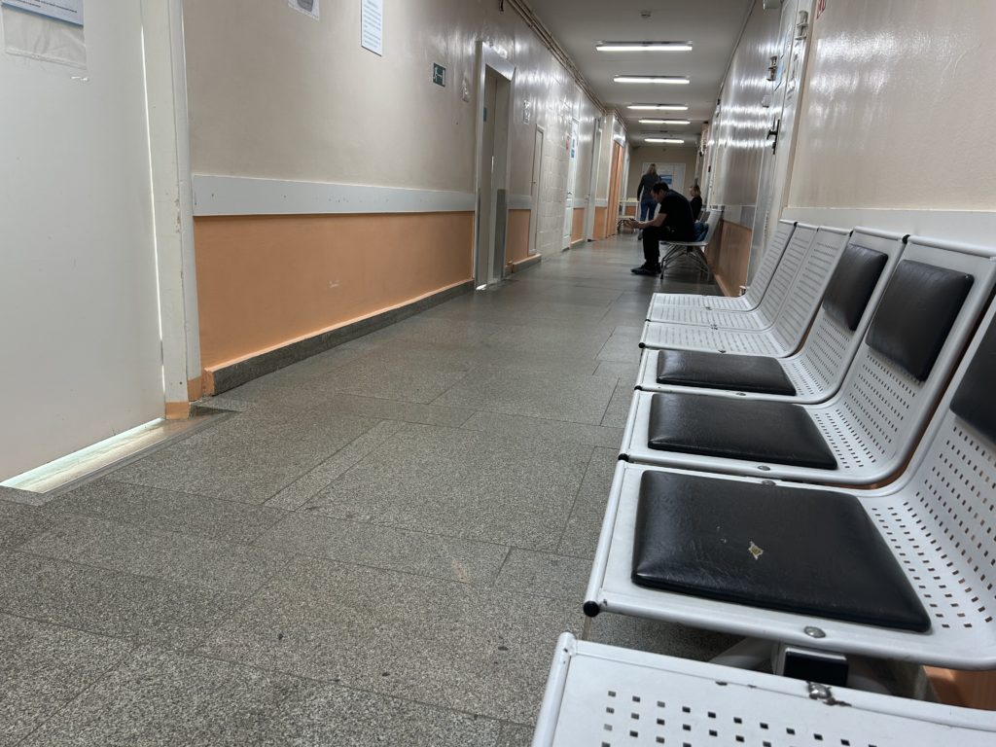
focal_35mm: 26
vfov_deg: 53.1
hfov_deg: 67.3
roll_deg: -3.5
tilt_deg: -12.6
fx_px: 748
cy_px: 374
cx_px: 498
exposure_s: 1/50
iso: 64
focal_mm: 5.7
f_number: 1.5
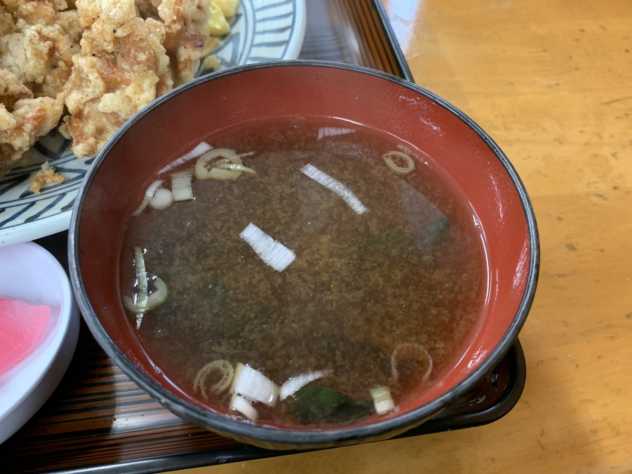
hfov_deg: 67.3
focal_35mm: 26
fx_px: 475
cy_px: 237
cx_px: 316
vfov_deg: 53.1
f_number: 1.8
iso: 400
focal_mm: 4.25
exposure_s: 1/59
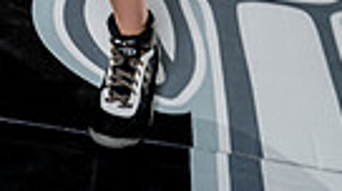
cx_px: 55
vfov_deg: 6.5
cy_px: -369
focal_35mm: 170
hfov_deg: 12.6
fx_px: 1539
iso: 320
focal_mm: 49
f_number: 5.6
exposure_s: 1/250
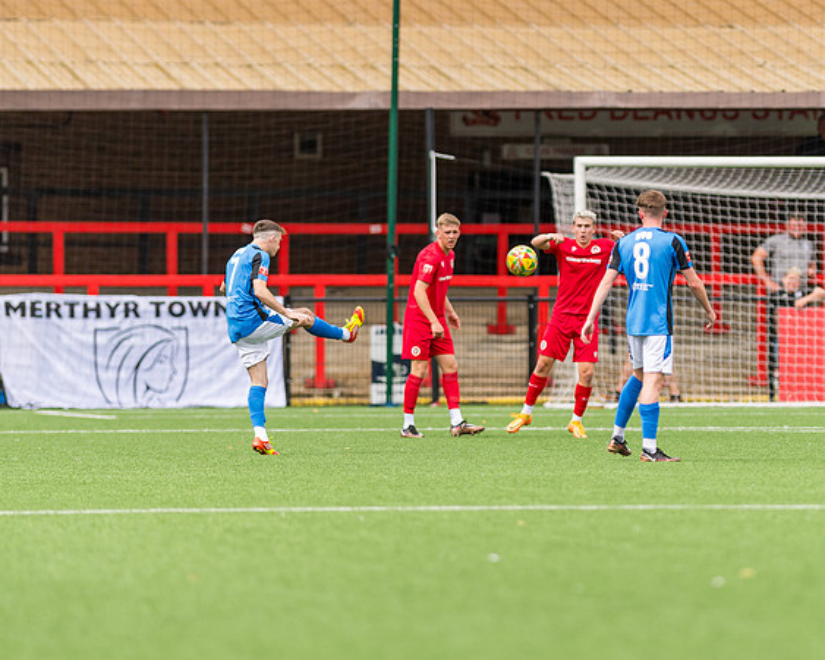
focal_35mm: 435
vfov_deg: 3.6
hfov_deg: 4.4
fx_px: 10618
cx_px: 574
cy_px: 328
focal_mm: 300
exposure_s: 1/4000
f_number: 2.8
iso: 400
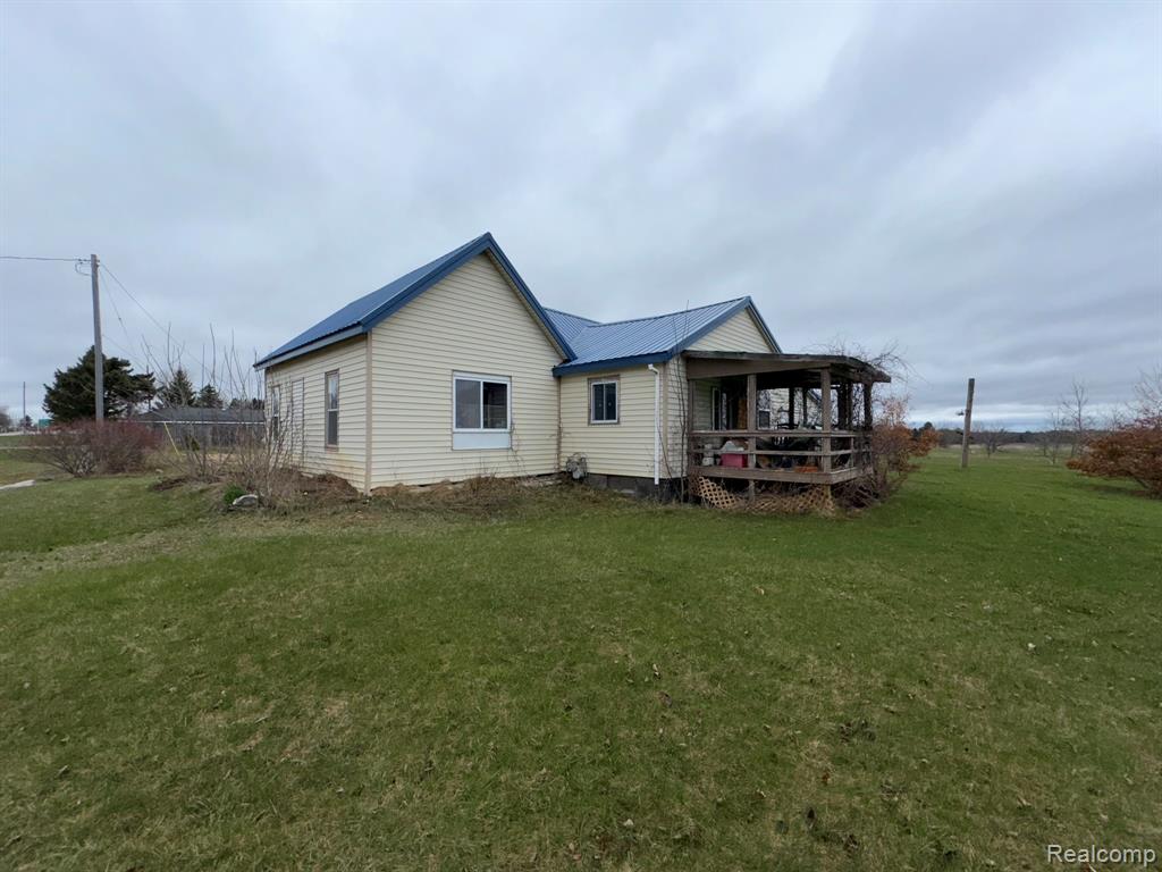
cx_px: 581
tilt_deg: +1.3
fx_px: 470
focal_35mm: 14
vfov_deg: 85.7
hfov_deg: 102.1
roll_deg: +0.2
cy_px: 436
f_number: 2.2
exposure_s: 1/921
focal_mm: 2.22
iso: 32
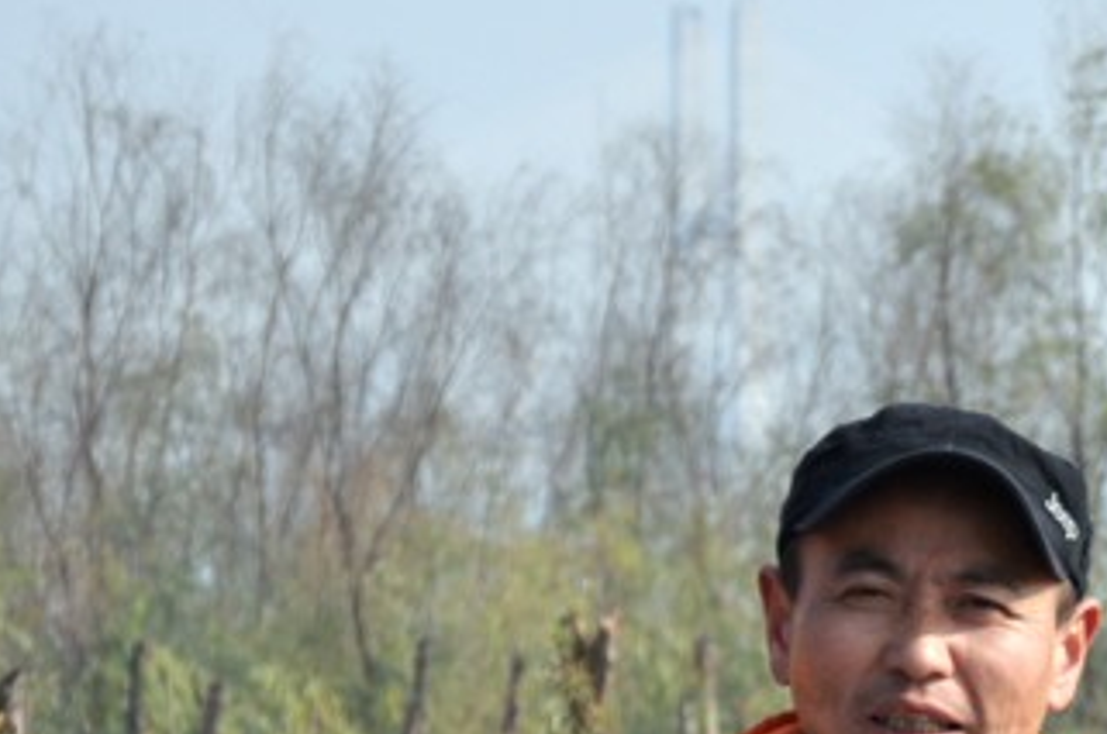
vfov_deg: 4.6
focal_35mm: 297
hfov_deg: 6.9
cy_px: 979
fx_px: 9119
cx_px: 1038
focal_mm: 62
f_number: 5.3
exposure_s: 1/1600
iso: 320
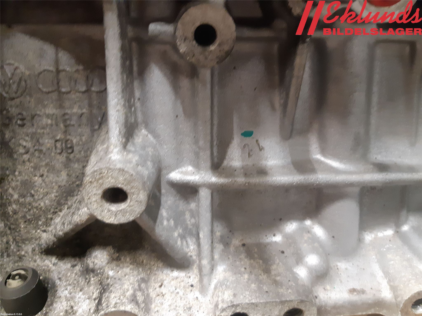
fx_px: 317
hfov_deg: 67.3
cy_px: 158
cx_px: 211
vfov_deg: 53.1
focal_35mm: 26
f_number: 1.7
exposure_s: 1/25
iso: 320
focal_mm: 3.93
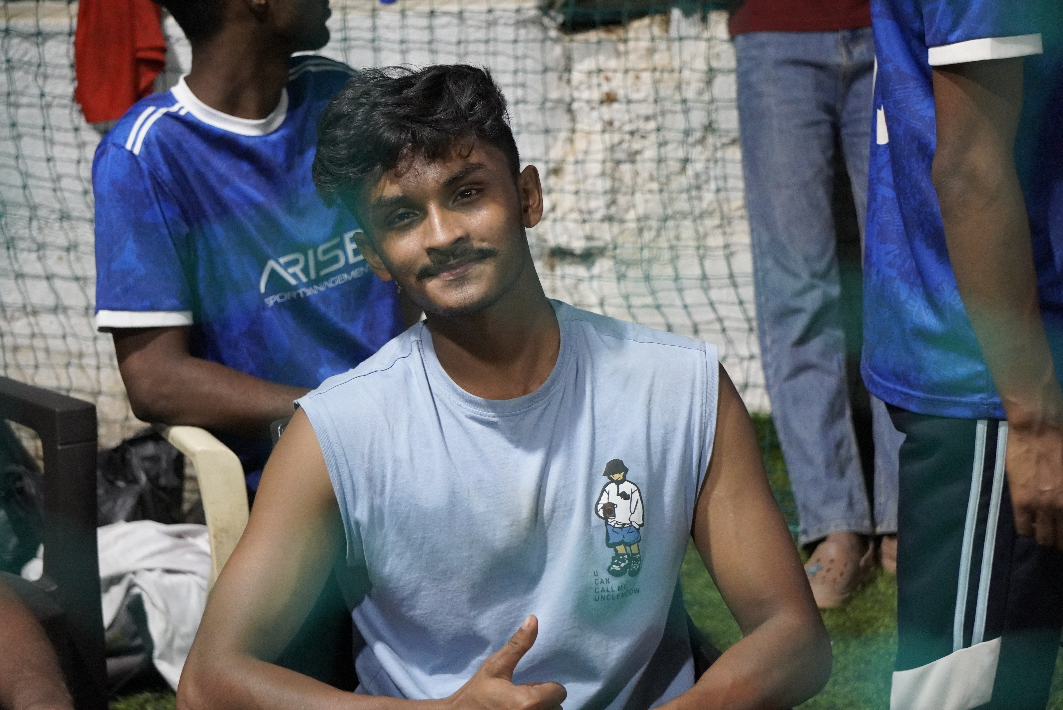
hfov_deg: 18.2
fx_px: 3324
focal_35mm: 112
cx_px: 532
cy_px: 355
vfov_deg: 12.2
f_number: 4.5
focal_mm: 75
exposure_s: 1/200
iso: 4000
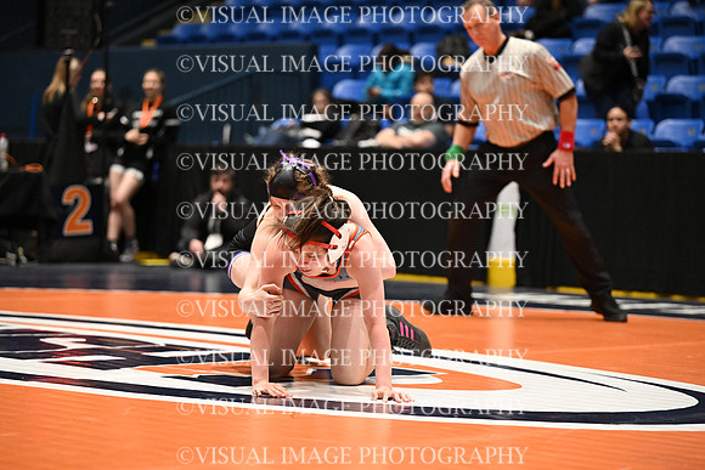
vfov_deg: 13.0
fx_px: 2057
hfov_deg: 19.5
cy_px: 235
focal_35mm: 105
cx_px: 352
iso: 4500
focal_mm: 105
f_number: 2.8
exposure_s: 1/960
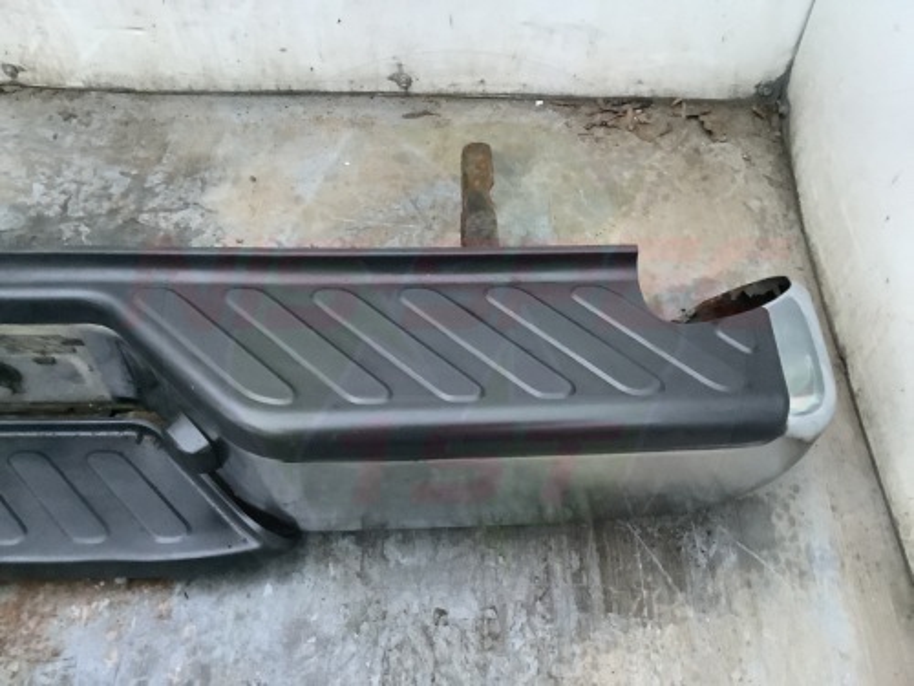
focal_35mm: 31
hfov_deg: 58.4
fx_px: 819
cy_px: 343
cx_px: 457
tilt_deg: -57.5
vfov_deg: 45.4
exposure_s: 1/30
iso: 640
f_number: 2.4
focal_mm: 3.3
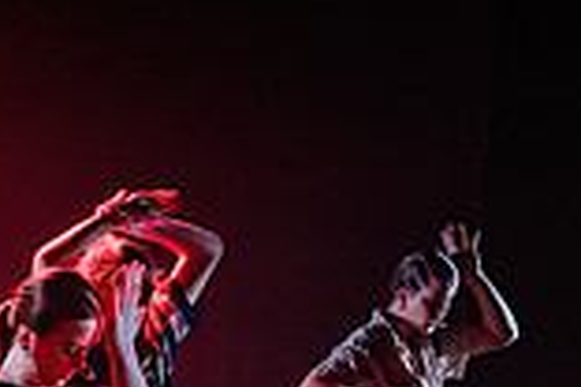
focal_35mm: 102
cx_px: -363
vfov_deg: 12.1
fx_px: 1646
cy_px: 735
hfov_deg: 17.4
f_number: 2.8
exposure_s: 1/300
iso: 6400
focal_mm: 24
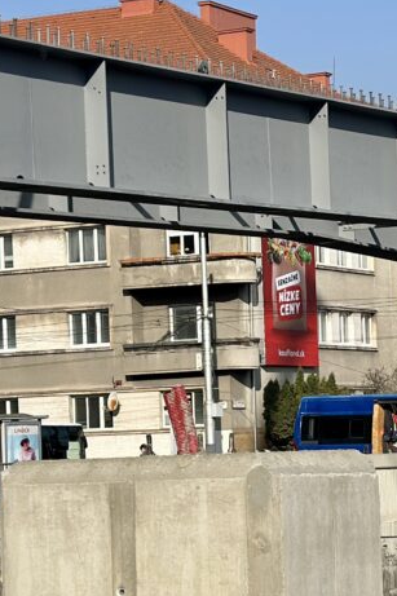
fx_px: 2152
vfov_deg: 15.7
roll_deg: +1.4
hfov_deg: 10.4
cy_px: 415
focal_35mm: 130
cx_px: 436
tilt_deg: +0.9
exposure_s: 1/8197
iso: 100
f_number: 1.78
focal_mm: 6.86
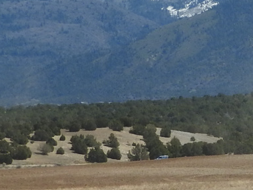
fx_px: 3150
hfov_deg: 4.5
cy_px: 7
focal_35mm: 431
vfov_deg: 3.4
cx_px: 563
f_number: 4.5
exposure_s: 1/1250
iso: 100
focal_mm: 14.3
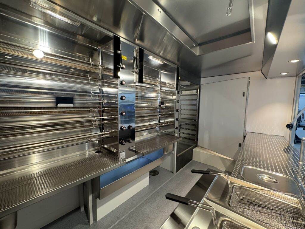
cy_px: 114
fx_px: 123
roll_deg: -0.7
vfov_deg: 85.7
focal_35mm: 14
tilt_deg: -5.3
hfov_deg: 102.1
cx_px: 152
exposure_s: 1/100
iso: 250
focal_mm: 2.22
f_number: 2.2
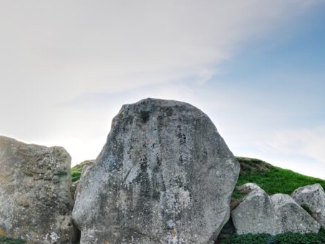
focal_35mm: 39
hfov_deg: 47.4
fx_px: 366
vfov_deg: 34.6
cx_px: 202
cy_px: 224
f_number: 5.6
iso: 320
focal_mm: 12
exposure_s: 1/1000
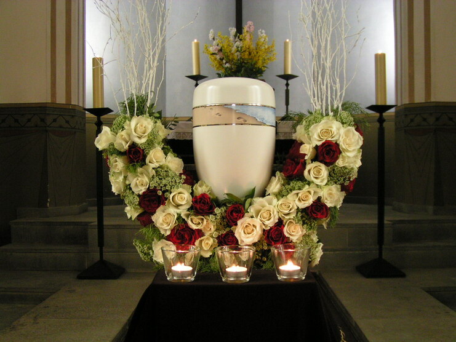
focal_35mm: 38
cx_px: 228
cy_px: 171
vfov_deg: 37.7
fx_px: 501
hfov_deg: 49.0
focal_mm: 5.8
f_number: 2.8
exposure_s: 1/25
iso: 200
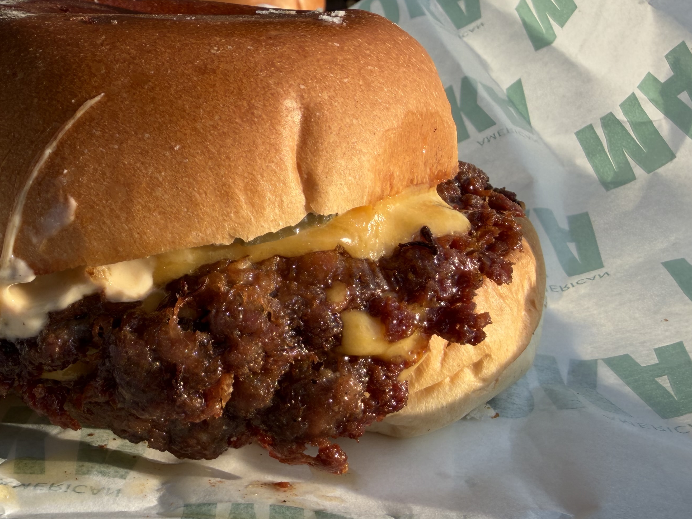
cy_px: 328
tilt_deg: -27.1
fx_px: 800
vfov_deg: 35.7
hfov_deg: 45.4
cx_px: 184
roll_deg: +1.7
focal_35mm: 40
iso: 32
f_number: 2.2
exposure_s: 1/777
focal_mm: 2.22
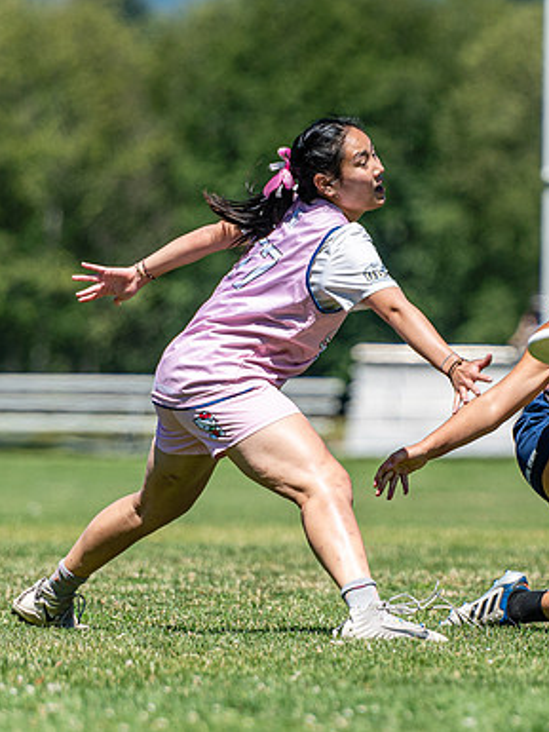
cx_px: 549
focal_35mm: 536
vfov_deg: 3.7
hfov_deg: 2.8
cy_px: 280
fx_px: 11328
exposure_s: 1/2500
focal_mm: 200
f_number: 2.8
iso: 125
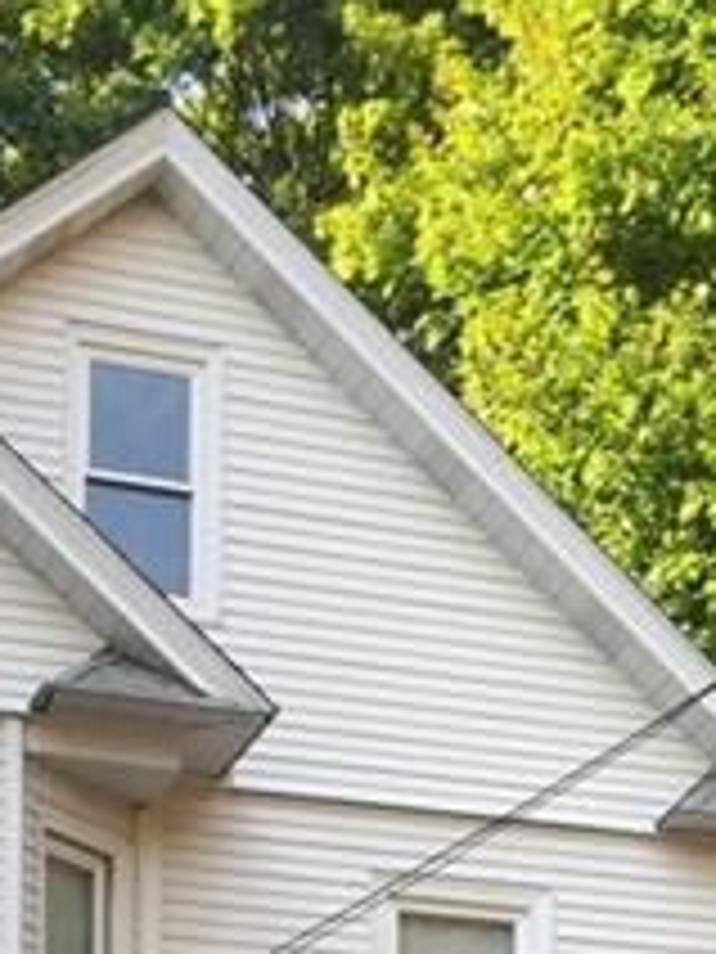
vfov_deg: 16.6
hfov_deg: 14.1
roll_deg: +0.7
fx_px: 2896
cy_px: 1530
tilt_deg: +6.0
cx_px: 414
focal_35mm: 105
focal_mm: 4.15
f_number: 2.2
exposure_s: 1/363
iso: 32
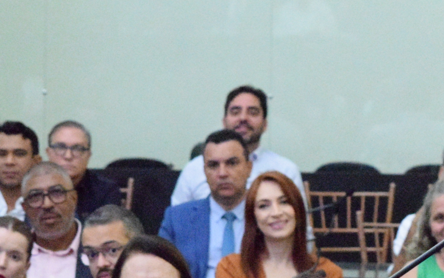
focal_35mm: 287
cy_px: 133
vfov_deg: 4.6
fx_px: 3473
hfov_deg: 7.3
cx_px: 451
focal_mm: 92
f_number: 8
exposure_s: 1/250
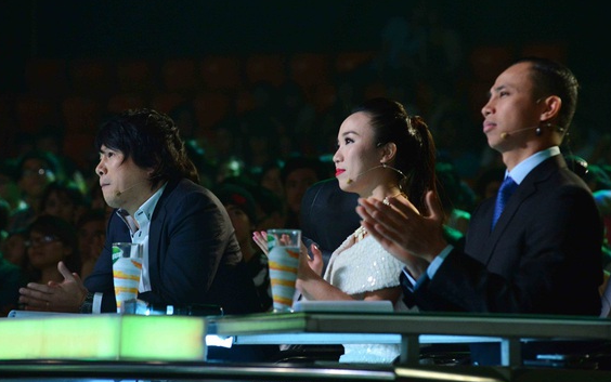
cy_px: 189
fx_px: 3615
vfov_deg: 6.1
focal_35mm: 217
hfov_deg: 9.7
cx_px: 311
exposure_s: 1/60
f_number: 7.1
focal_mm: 200
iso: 2500
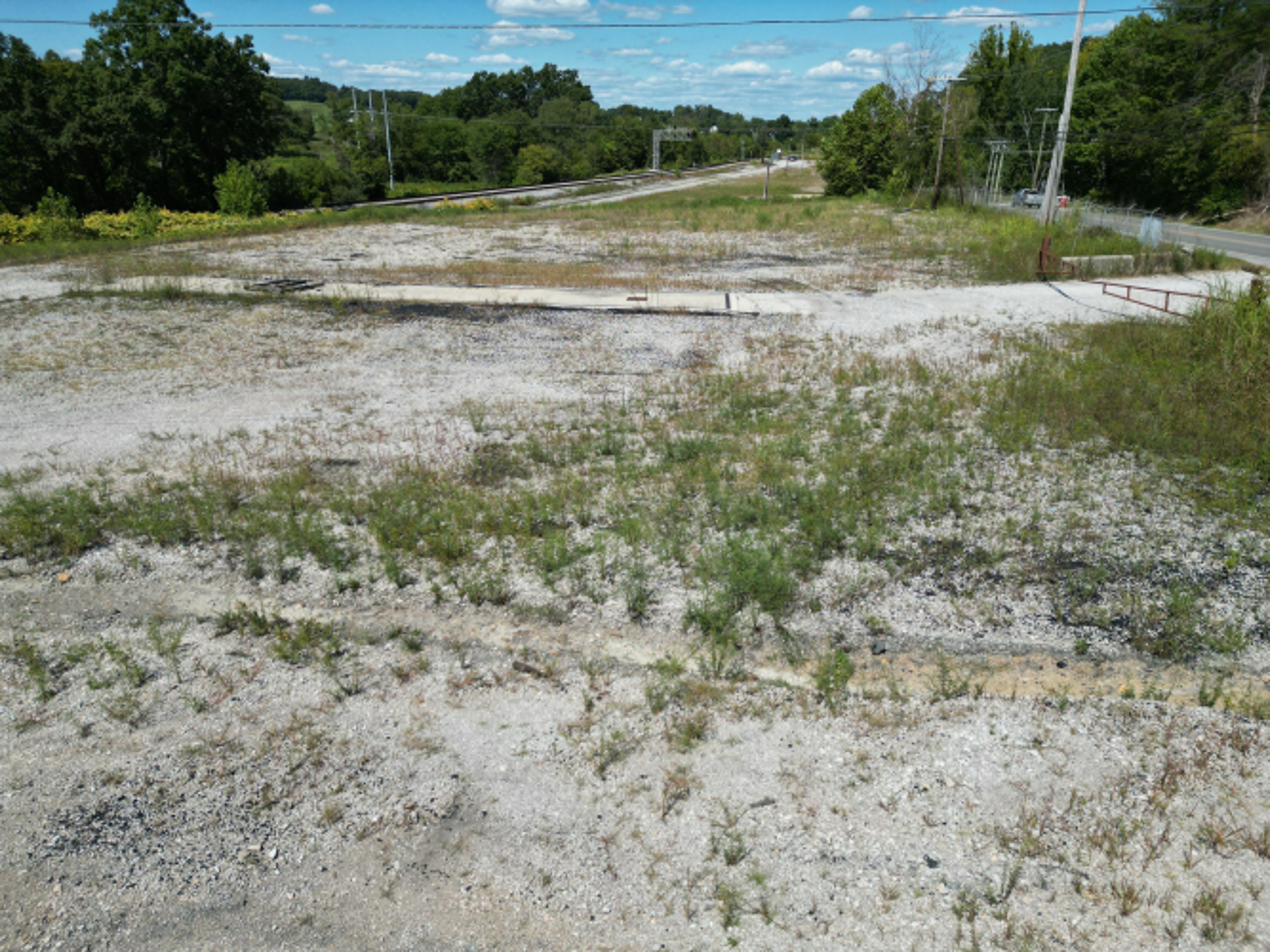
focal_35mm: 24
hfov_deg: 71.6
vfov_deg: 56.8
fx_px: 880
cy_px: 476
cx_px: 635
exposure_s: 1/3200
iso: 110
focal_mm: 6.72
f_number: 1.7
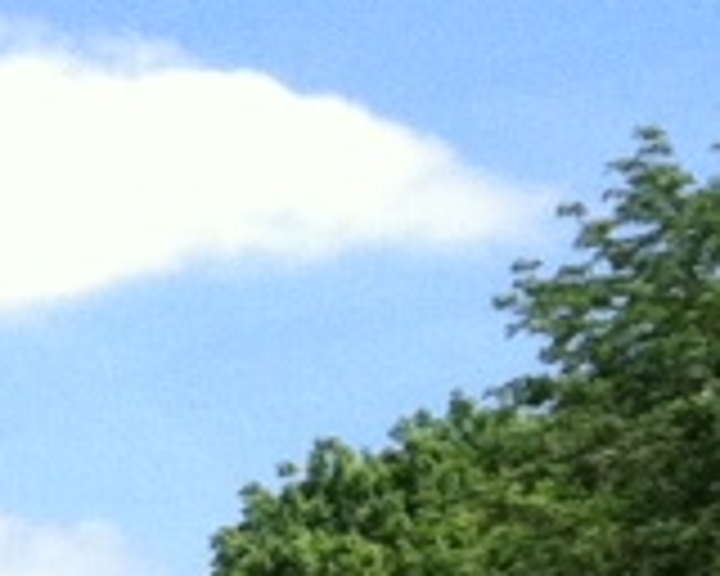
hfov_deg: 6.1
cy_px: 1066
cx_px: -1926
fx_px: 5903
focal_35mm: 277
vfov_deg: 5.5
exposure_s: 1/714
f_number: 2.8
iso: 80
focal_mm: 3.85
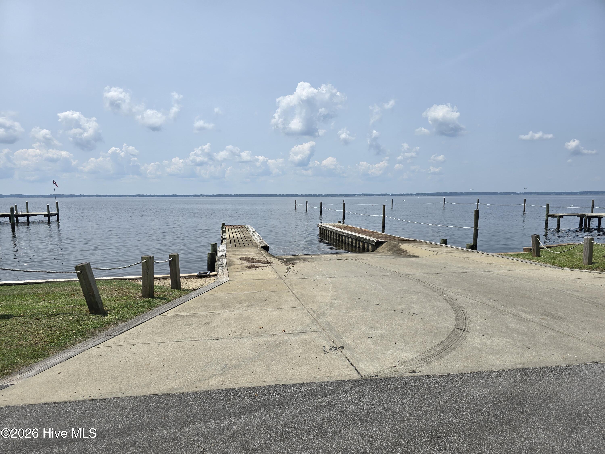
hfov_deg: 73.9
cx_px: 302
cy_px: 227
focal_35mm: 23
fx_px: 402
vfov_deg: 58.9
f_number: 1.7
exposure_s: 1/1563
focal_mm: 6.3
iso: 12
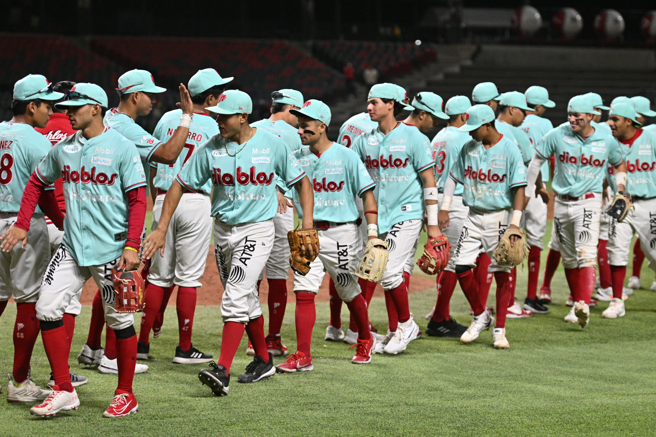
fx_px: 1986
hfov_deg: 18.8
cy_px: 226
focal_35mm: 109
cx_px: 319
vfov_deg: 12.6
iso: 2500
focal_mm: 105
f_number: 2.8
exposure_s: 1/1250
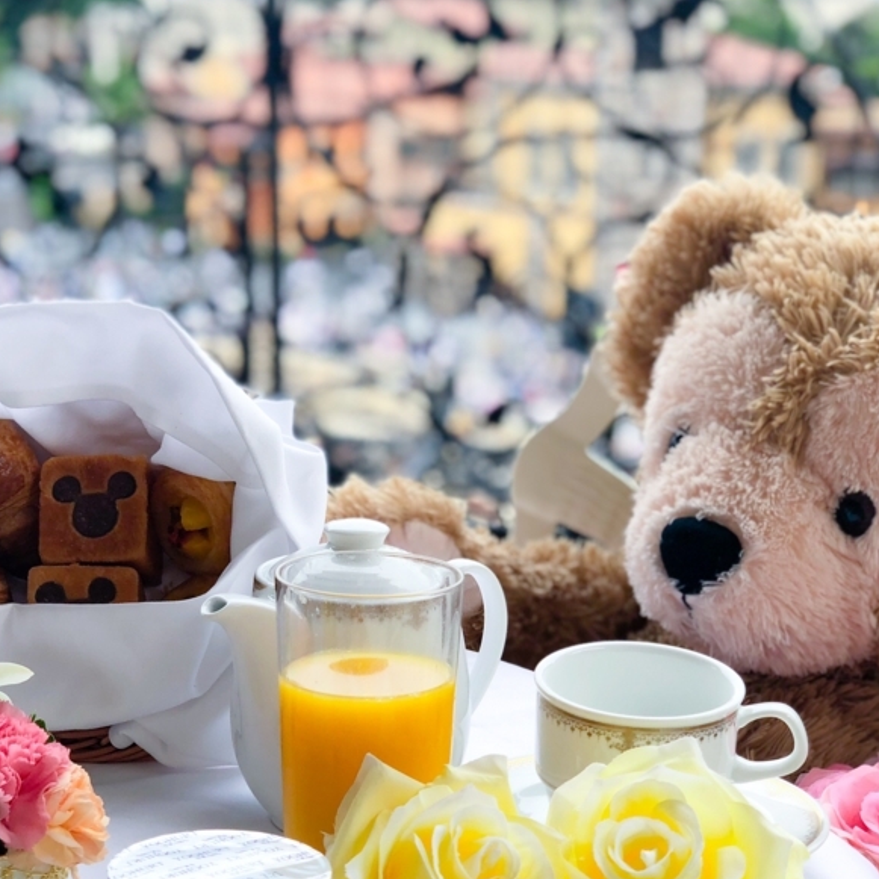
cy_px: 492
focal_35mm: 81
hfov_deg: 21.4
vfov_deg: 21.4
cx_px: 365
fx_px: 2327
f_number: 2.4
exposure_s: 1/358
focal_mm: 6
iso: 16
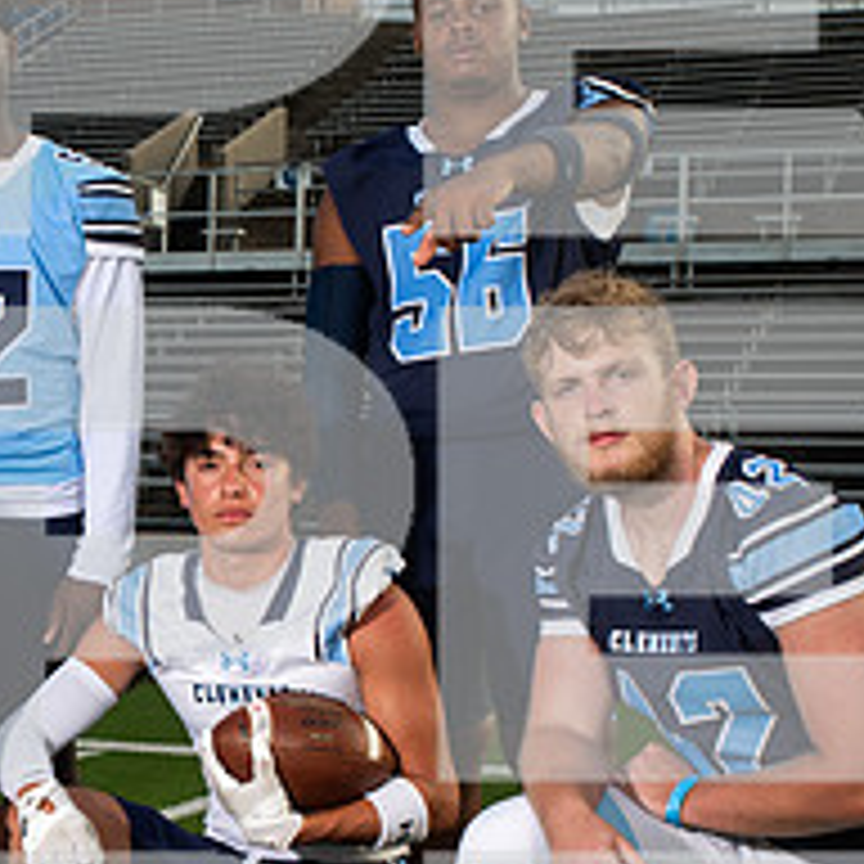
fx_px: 2541
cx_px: -189
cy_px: 547
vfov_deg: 19.3
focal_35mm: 90
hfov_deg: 18.3
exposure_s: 1/320
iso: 160
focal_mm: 35
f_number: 7.1
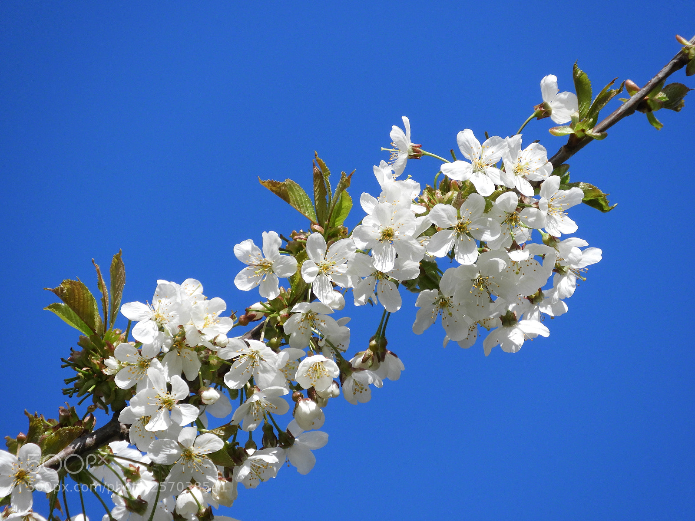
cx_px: 348
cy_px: 260
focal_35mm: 800
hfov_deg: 2.5
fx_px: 16062
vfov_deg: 1.9
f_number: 5.6
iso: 100
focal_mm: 143.3
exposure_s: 1/500
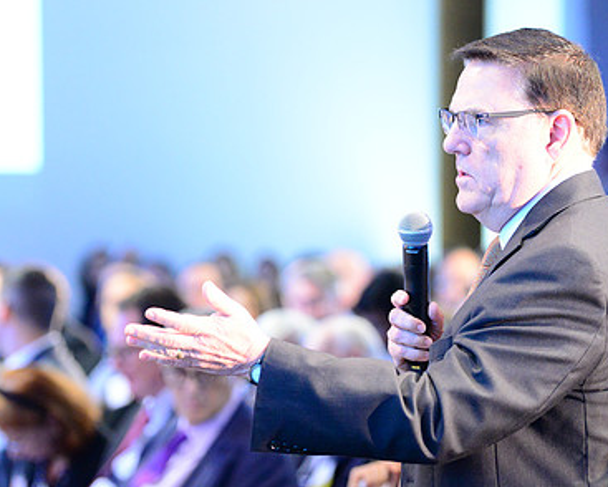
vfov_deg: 8.7
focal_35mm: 178
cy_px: 238
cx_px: 302
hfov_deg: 10.8
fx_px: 3205
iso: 6400
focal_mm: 120
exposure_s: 1/60
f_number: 2.8
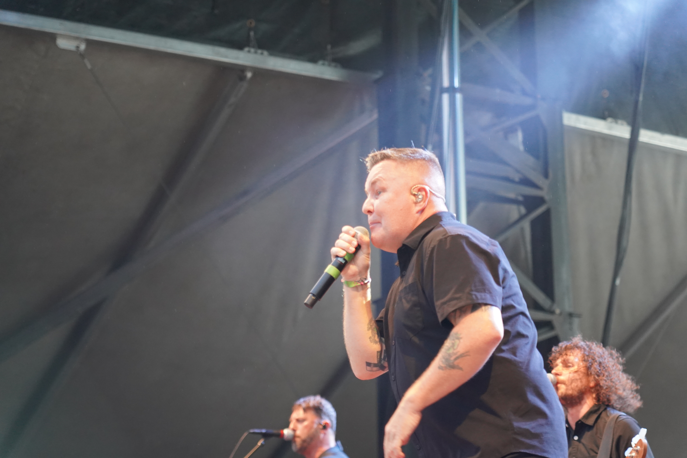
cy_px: 229
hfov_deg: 19.5
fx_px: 2004
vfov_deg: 13.0
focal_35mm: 105
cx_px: 344
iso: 4000
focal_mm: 105
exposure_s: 1/160
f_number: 4
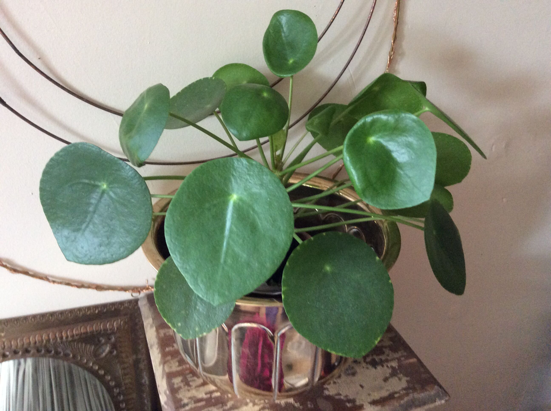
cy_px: 206
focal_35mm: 32
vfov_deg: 44.1
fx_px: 509
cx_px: 276
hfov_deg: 56.9
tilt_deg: -28.9
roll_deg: +0.0
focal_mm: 3.3
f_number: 2.4
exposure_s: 1/25
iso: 200
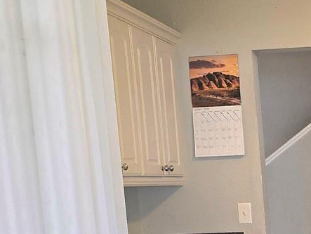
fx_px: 746
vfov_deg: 17.0
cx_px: 384
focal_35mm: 83
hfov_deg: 21.6
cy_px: 285
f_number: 1.7
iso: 100
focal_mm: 6.3
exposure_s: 1/60.2
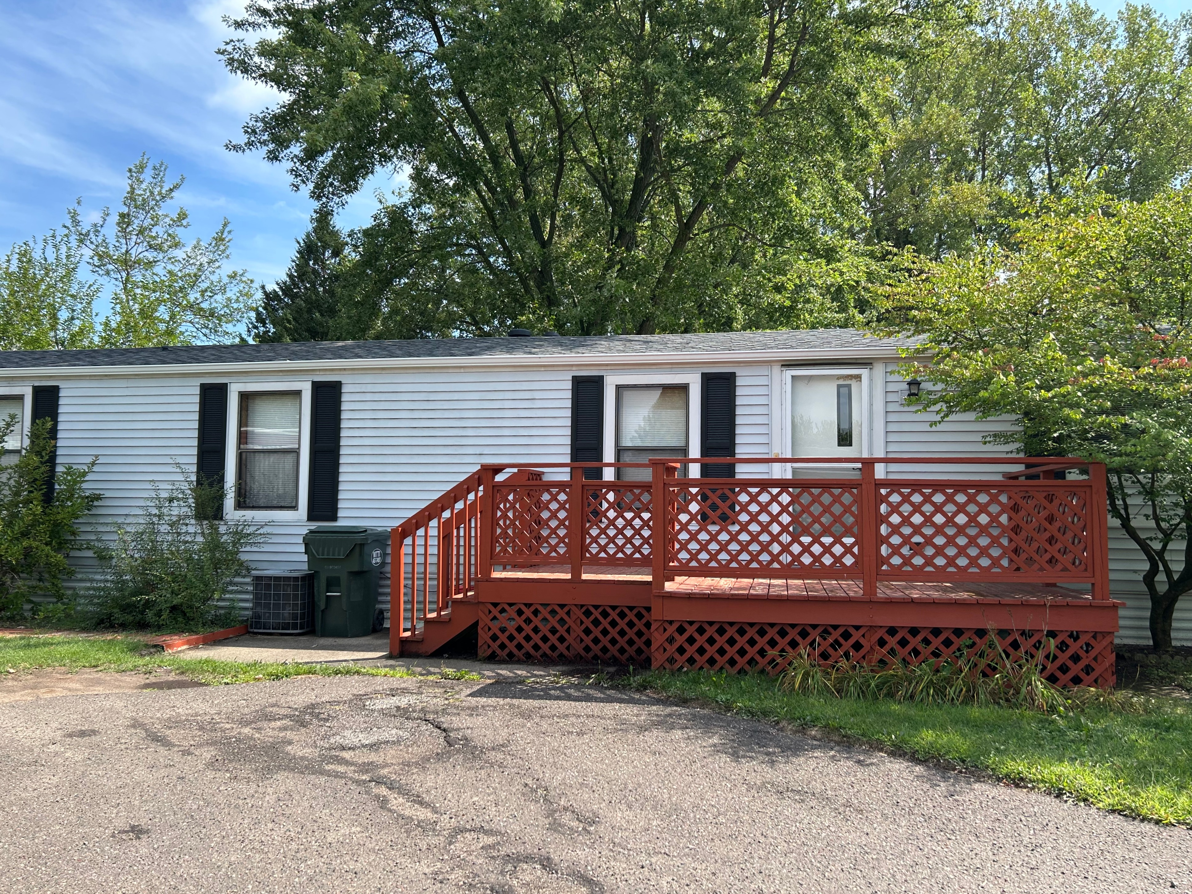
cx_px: 596
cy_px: 447
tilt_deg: +4.2
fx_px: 895
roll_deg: +0.8
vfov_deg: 53.1
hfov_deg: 67.3
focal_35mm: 26
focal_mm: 5.7
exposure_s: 1/1698
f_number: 1.5
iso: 50
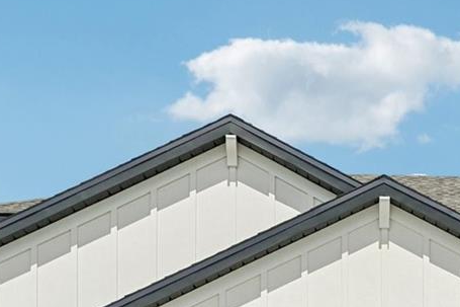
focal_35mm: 90
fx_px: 1146
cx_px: 455
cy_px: 444
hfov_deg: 21.9
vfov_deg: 14.3
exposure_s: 1/3200
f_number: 8
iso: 400
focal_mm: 25.5
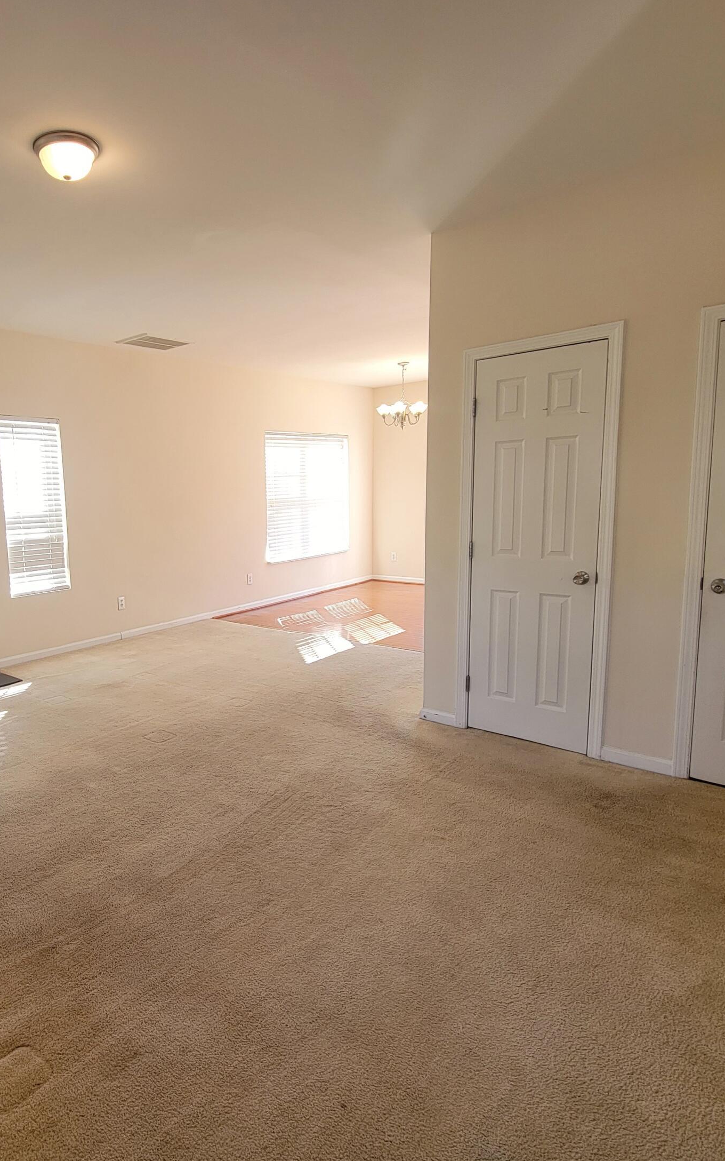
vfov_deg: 88.0
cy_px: 588
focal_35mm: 19
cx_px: 208
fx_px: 601
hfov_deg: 59.8
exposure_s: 1/60.2
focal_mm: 2.2
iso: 64
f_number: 2.2
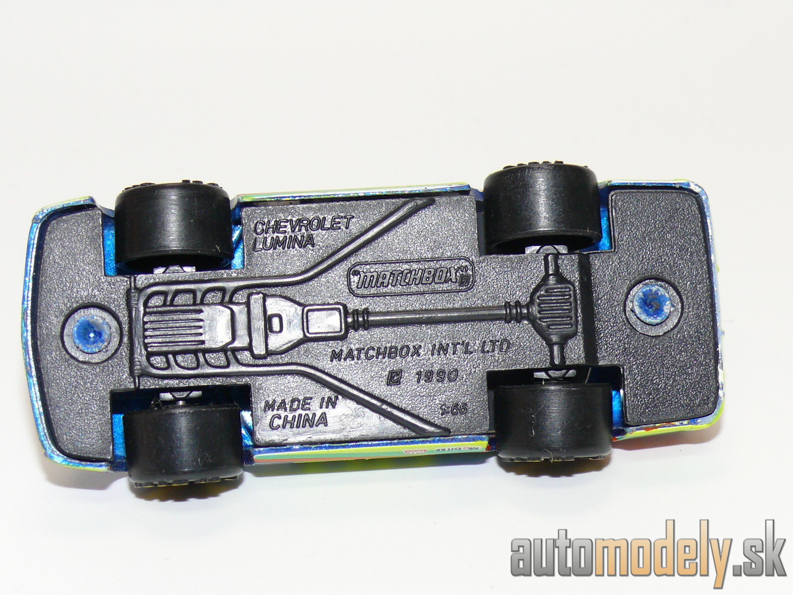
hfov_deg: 18.7
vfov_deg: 14.1
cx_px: 396
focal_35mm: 105
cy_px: 298
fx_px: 2405
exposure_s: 1/30
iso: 100
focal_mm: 13.7
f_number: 4
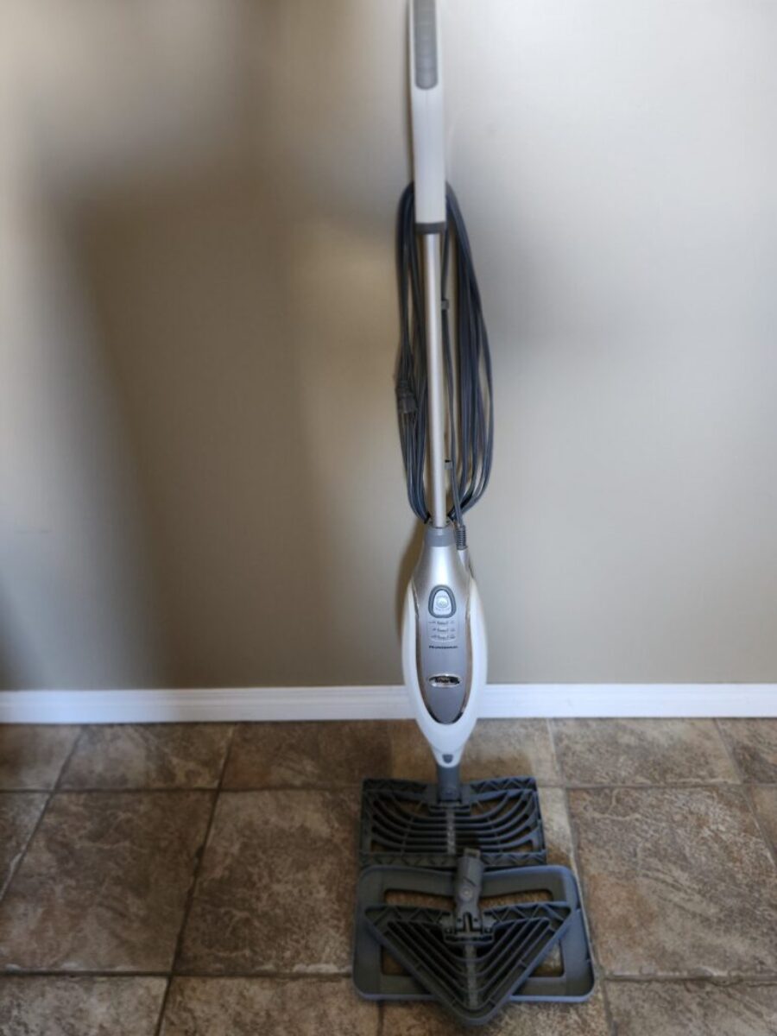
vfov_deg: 73.9
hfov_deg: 58.9
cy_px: 518
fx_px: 688
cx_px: 388
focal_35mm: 23
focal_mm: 5.54
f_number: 1.8
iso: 800
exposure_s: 1/60
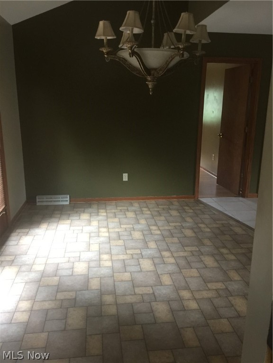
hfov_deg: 48.2
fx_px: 305
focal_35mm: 29
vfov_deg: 61.7
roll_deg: +0.4
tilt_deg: -13.4
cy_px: 182
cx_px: 136
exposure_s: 1/10
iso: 125
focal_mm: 4.15
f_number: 2.2
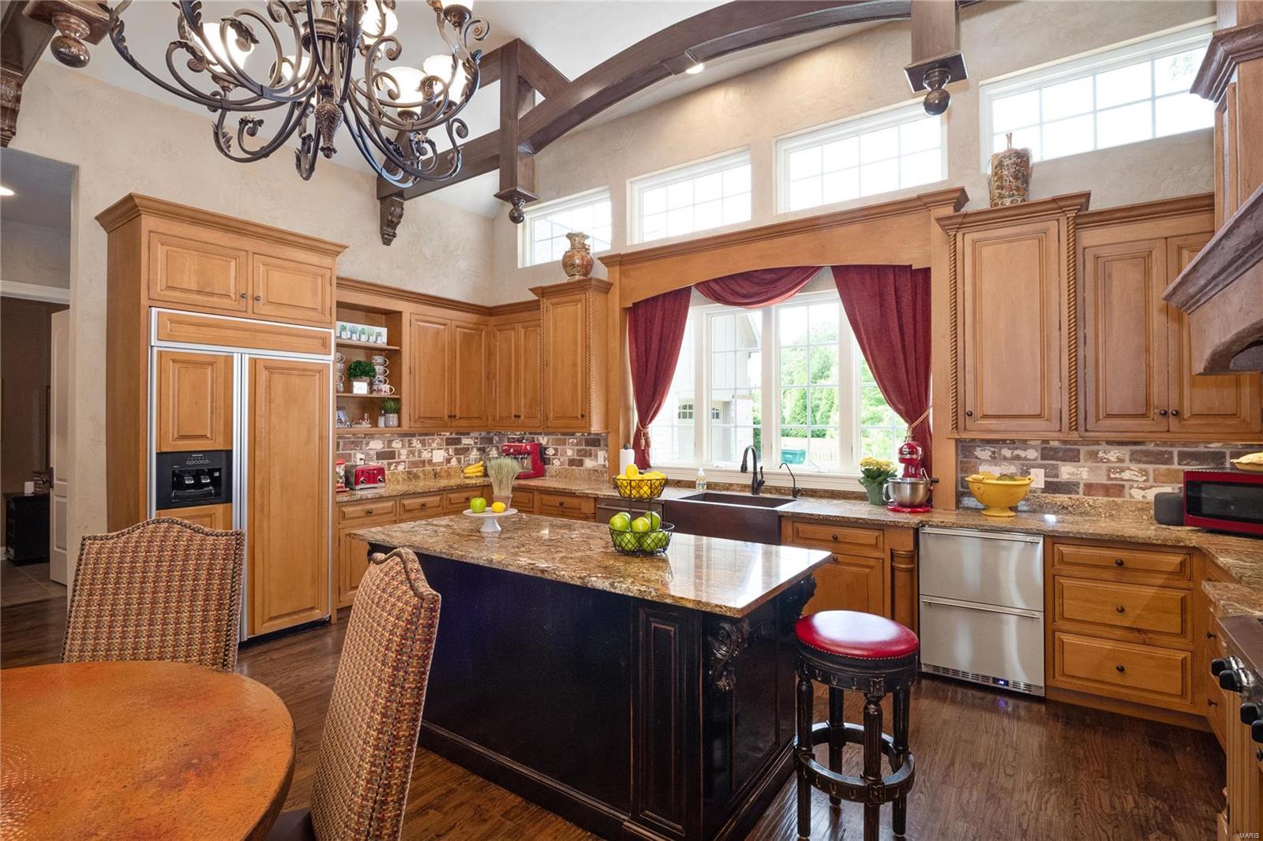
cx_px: 632
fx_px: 561
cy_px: 420
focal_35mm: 16
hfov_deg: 96.7
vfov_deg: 73.7
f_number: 9
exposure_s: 1/10
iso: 800
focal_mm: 8
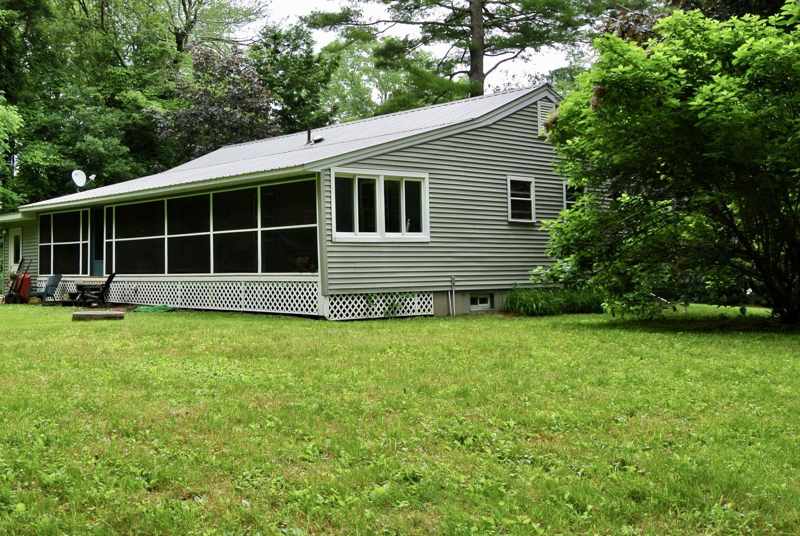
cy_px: 203
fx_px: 890
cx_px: 266
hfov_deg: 47.6
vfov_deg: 33.3
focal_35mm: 40
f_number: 5
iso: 100
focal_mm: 11.1
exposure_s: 1/200
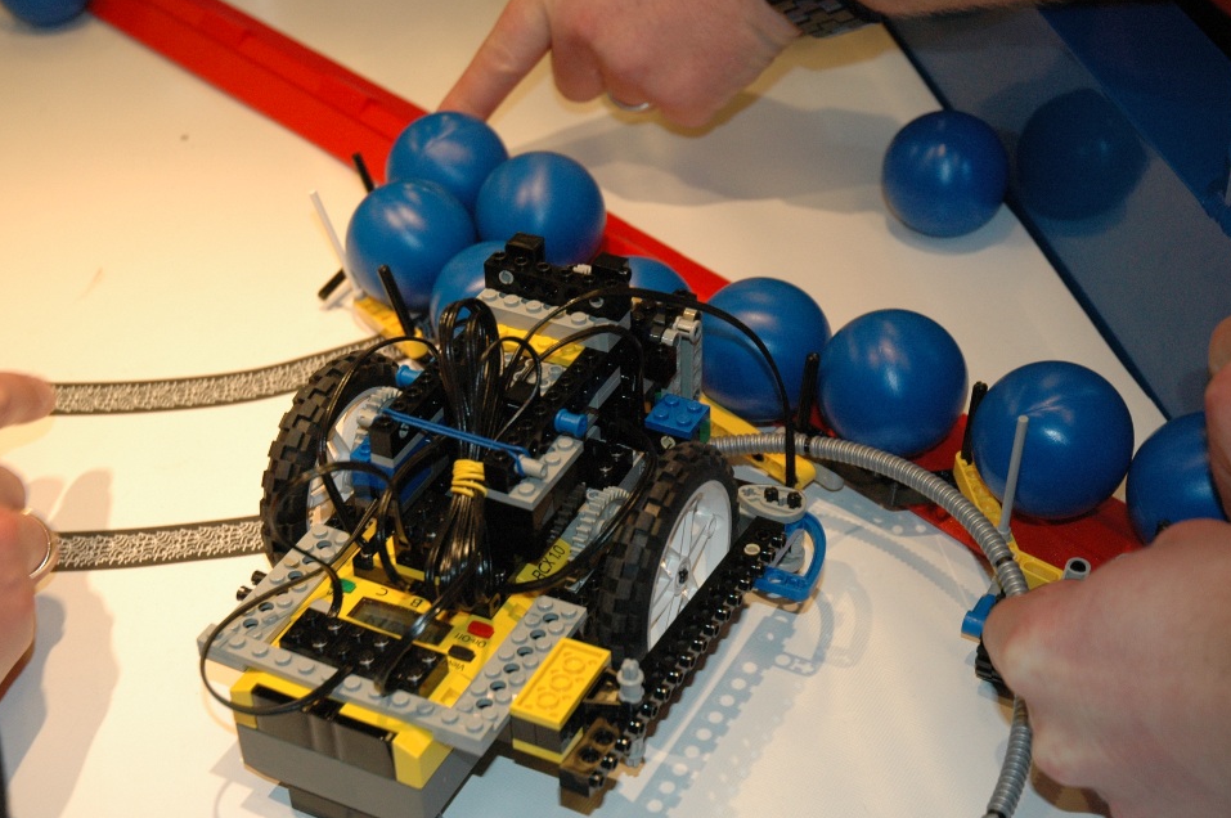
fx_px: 2254
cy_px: 383
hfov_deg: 30.5
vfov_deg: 20.6
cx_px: 585
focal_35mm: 66
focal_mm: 40
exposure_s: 1/125
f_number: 4.5
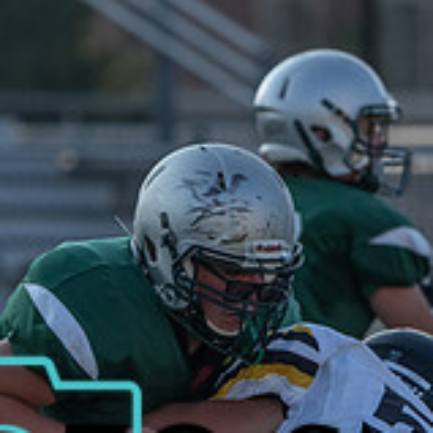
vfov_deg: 1.6
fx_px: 15638
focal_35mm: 1105
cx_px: 136
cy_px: 511
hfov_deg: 1.6
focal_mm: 279
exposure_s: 1/1250
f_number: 5.6
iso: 400
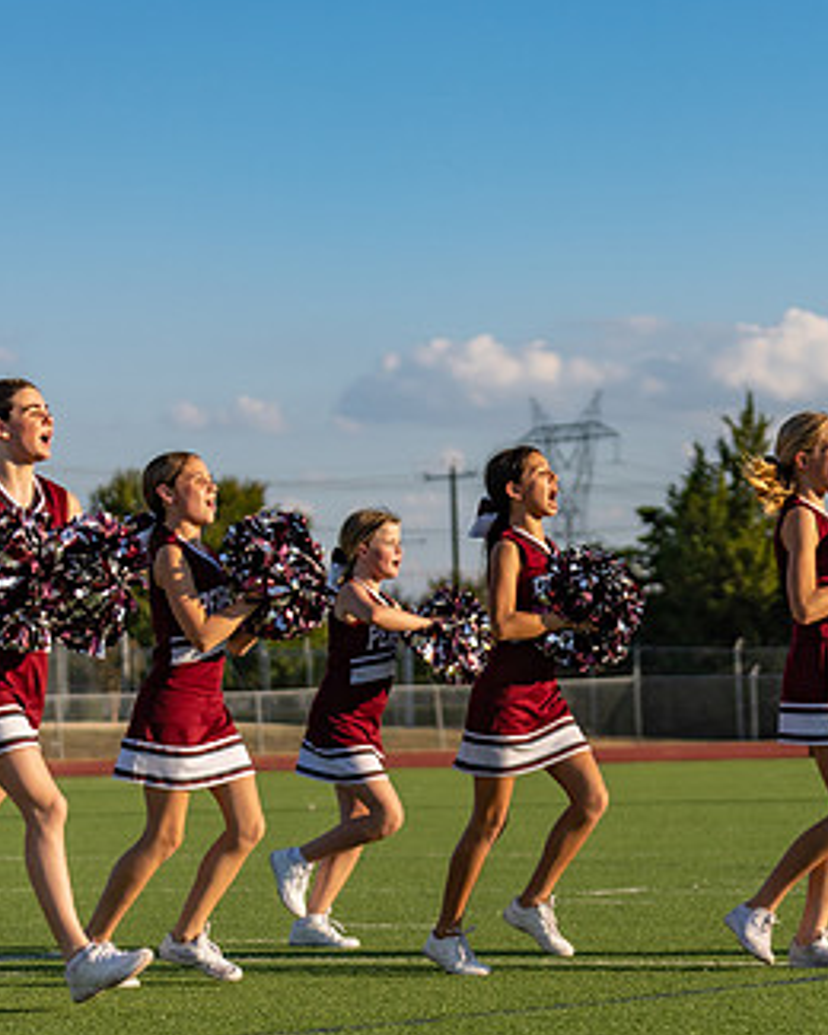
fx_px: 4411
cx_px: 678
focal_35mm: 144
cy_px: 684
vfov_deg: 13.4
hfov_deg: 10.7
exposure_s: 1/2000
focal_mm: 70
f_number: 2.8
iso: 100
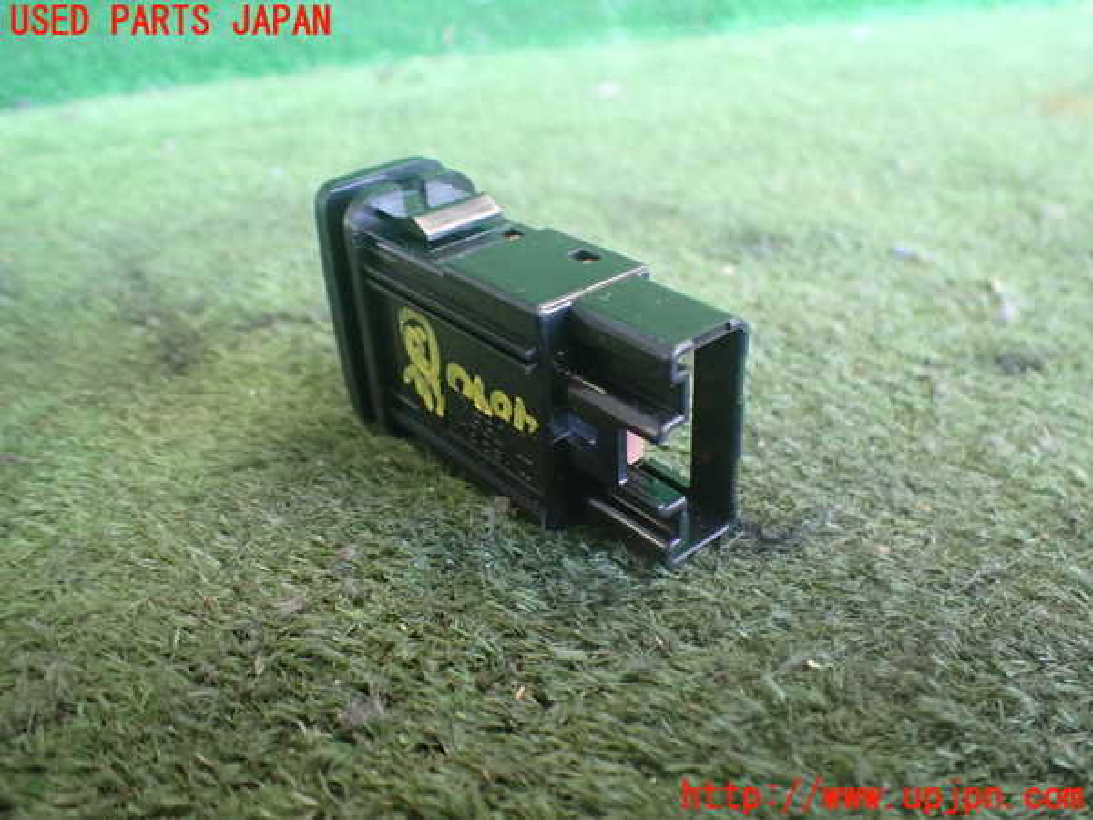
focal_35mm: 30
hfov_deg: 60.0
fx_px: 947
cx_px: 546
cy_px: 410
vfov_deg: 46.8
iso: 800
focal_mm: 5.4
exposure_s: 1/50
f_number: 2.3
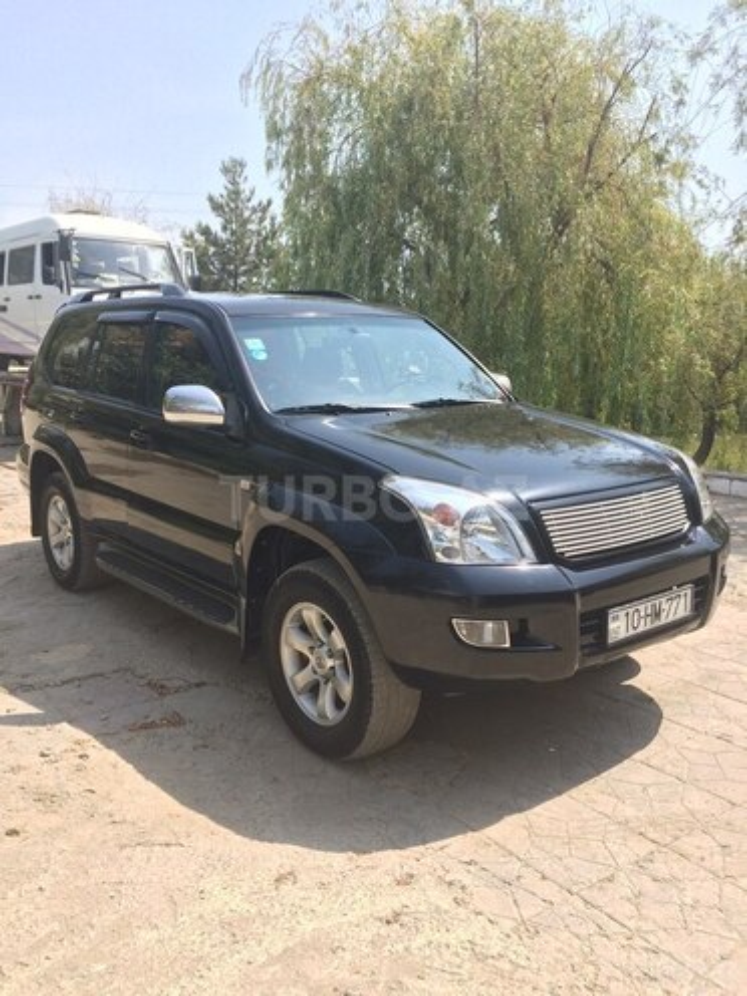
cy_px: 498
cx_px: 374
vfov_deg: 61.7
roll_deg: -0.1
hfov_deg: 48.2
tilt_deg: -9.1
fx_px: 834
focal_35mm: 29
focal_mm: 4.15
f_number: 2.2
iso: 32
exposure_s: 1/1080
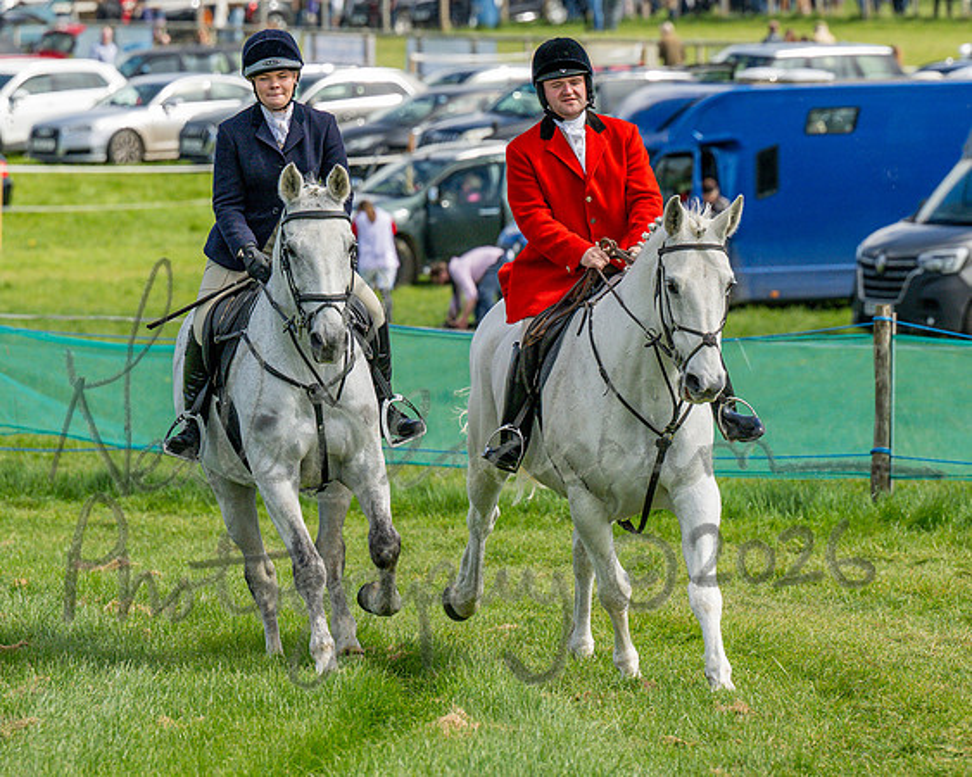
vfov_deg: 4.8
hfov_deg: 6.0
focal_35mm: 322
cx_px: 433
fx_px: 9256
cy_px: 424
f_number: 4
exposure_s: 1/3200
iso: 400
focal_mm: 140
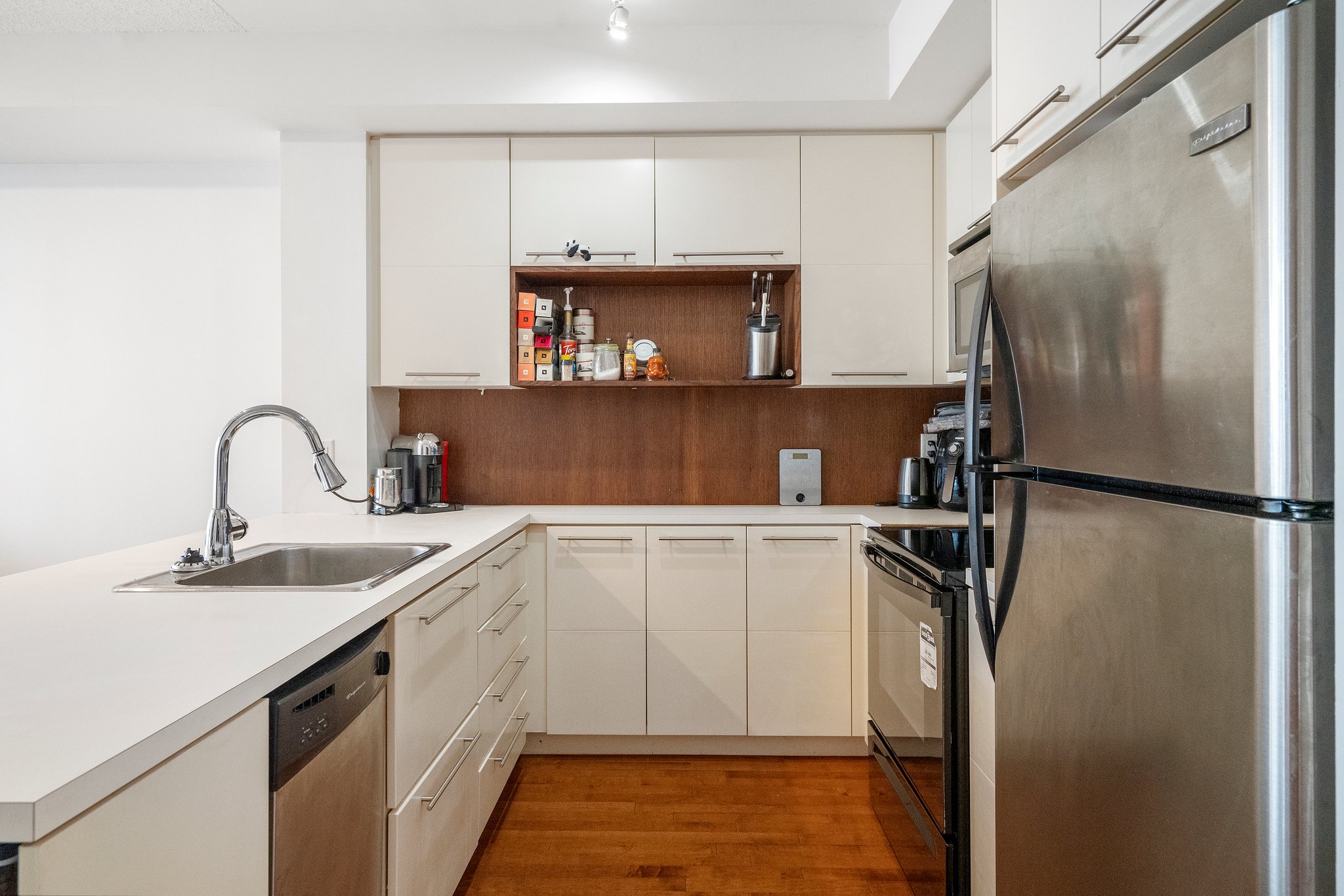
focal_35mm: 20
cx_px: 672
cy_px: 448
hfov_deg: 84.0
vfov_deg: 61.9
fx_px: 747
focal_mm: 20
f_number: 8
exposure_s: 1/30
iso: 5000
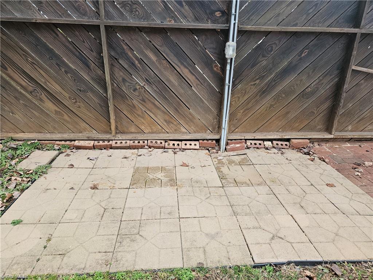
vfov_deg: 58.9
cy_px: 140
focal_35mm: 23
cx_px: 186
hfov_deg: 73.9
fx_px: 248
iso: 200
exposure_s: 1/170
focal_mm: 5.4
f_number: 1.8
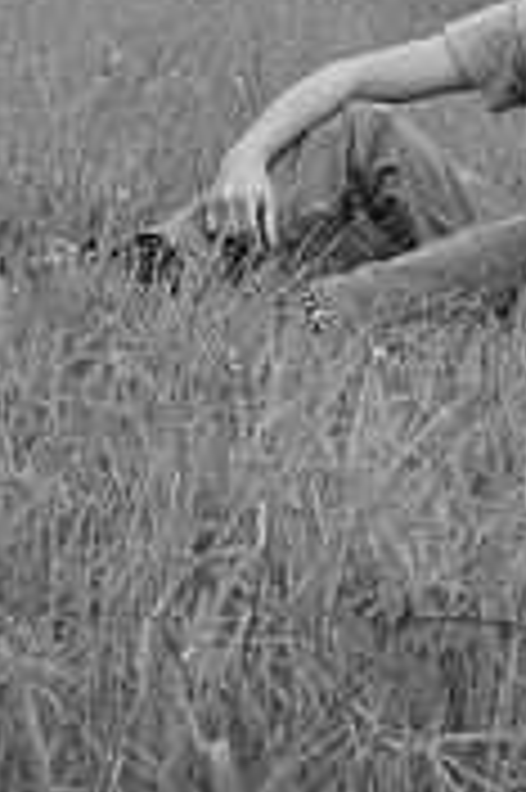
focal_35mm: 205
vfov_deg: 9.9
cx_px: 506
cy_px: -135
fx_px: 4501
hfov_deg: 6.7
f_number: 13
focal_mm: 80
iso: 400
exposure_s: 1/250
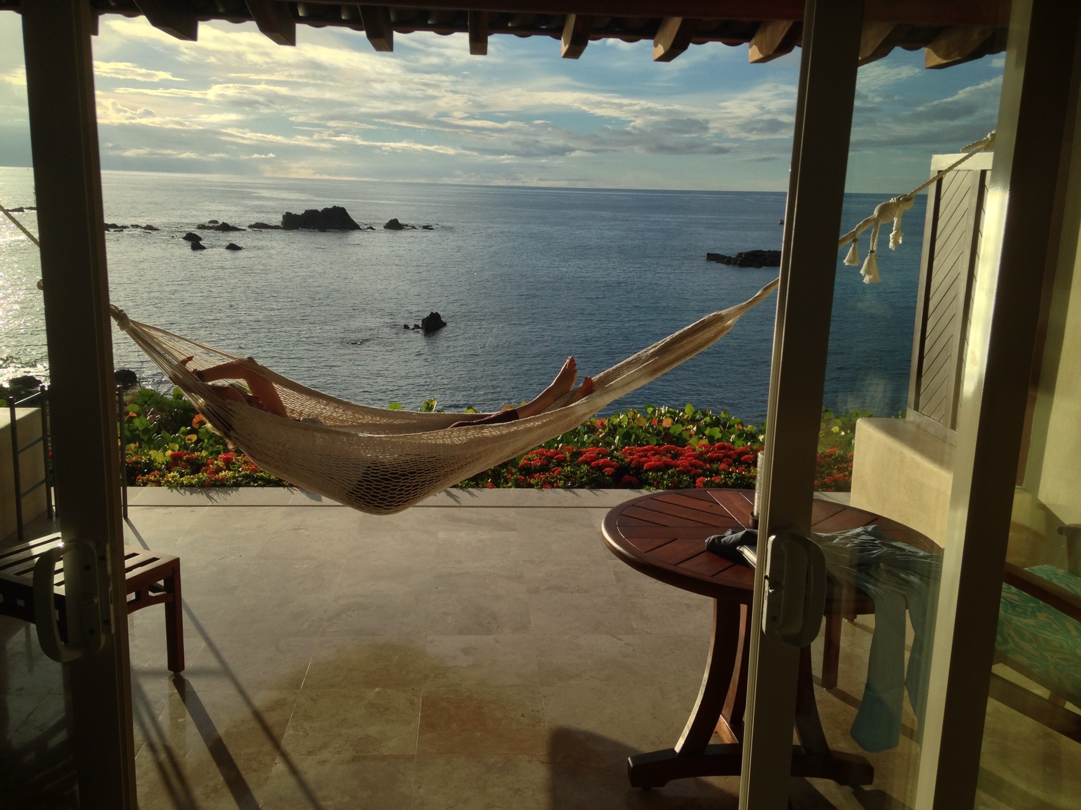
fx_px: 1031
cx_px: 540
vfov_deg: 42.9
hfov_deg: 55.4
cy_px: 405
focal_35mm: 33
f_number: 2.4
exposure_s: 1/2262
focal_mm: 4.12
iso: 50
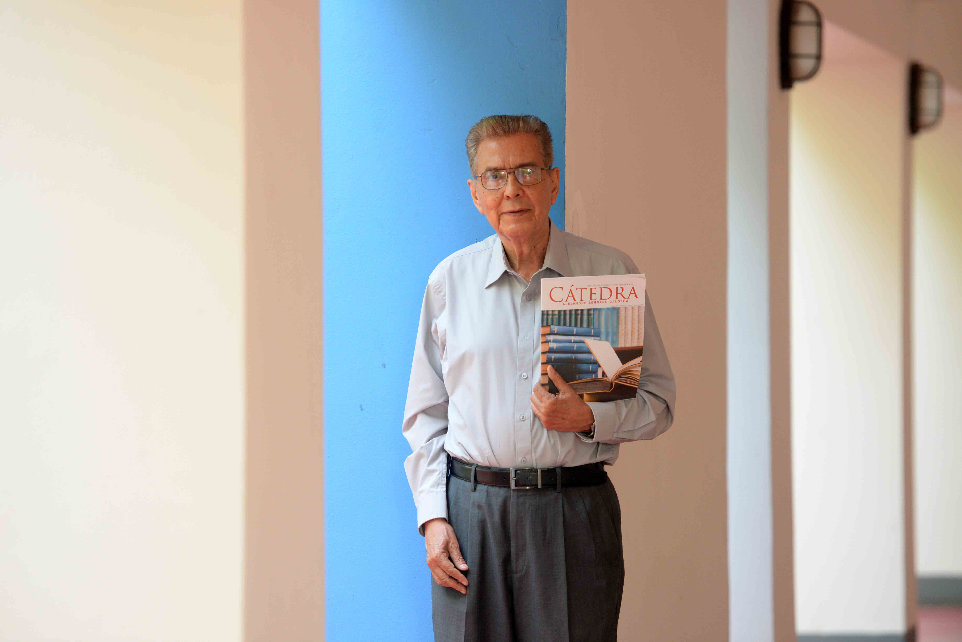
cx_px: 478
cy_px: 314
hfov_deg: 12.9
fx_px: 4250
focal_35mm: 159
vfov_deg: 8.6
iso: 2000
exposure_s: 1/250
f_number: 2.8
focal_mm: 155
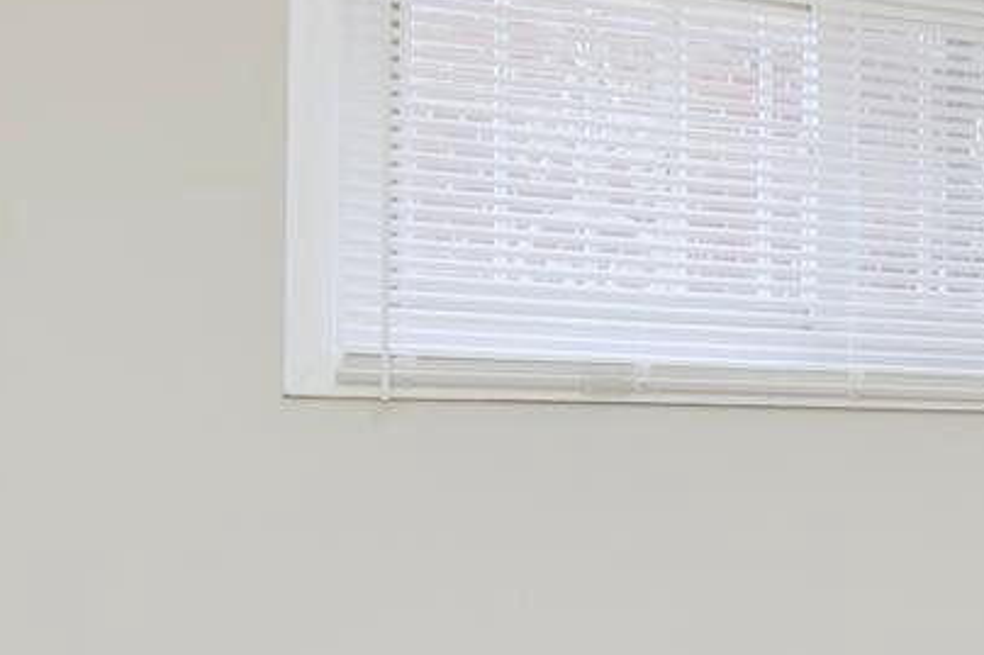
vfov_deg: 17.9
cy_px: 420
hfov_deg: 23.0
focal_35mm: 76
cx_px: 1352
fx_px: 2076
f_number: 7.1
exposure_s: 1/40
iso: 320
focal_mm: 10
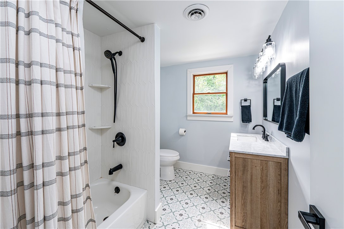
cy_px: 114
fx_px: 134
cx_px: 172
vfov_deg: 81.1
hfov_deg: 104.3
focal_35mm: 14
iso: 1600
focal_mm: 14
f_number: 8
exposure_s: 1/160
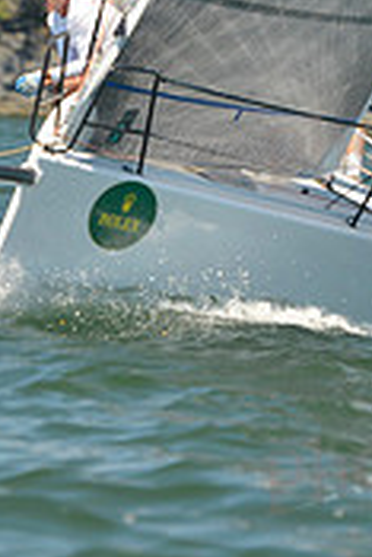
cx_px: 99
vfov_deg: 3.4
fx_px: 9467
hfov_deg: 2.3
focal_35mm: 612
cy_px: -11
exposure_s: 1/1250
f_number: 3.2
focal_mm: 185
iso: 280
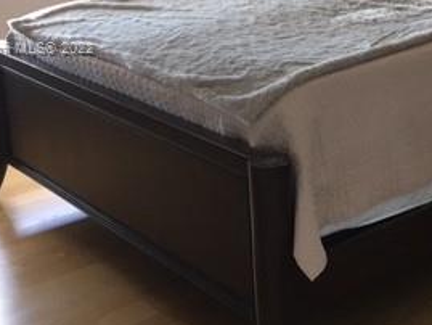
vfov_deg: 21.0
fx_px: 861
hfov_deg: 27.2
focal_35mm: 69
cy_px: 50
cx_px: 385
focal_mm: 4.15
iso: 32
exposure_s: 1/30
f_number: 2.2
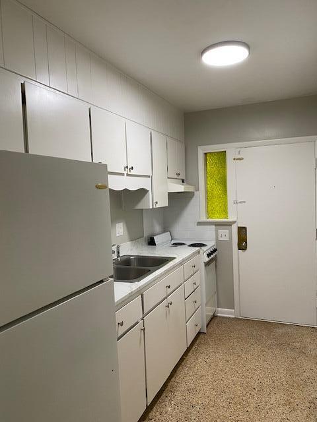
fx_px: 317
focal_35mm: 26
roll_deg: +0.5
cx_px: 158
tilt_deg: -4.0
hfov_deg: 53.1
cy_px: 211
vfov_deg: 67.3
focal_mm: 4.25
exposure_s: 1/60
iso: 125
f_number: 1.8
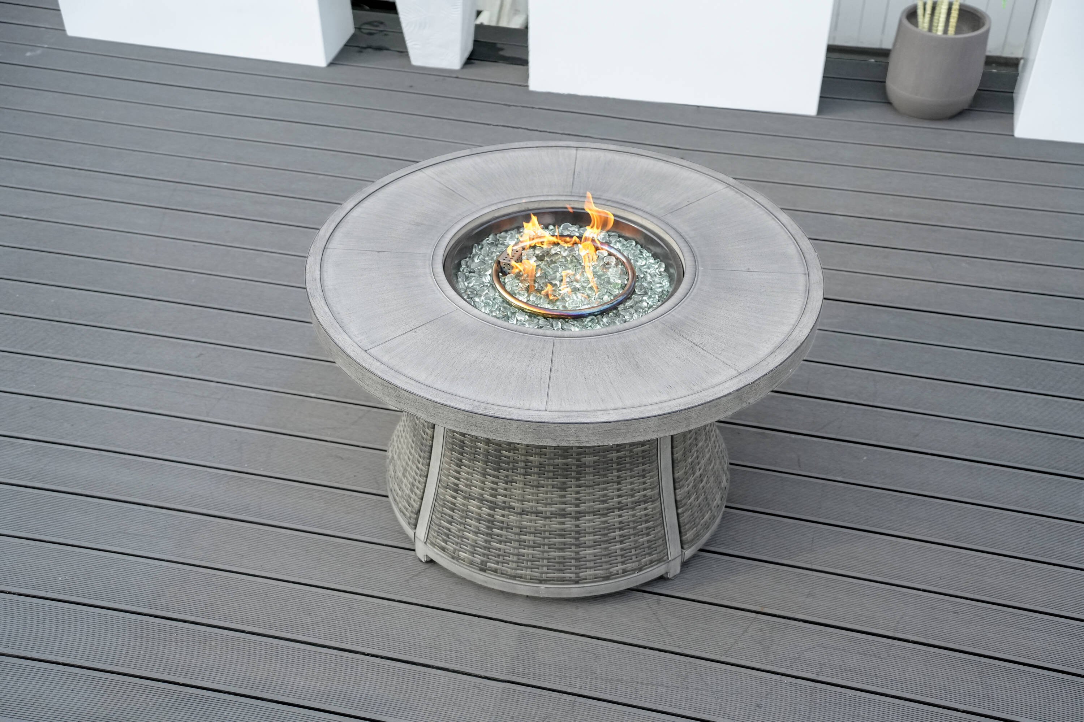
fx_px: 1355
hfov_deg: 43.6
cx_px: 542
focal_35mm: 45
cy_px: 361
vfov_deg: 29.9
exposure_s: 1/8000
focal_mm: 45
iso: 2500
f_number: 2.8
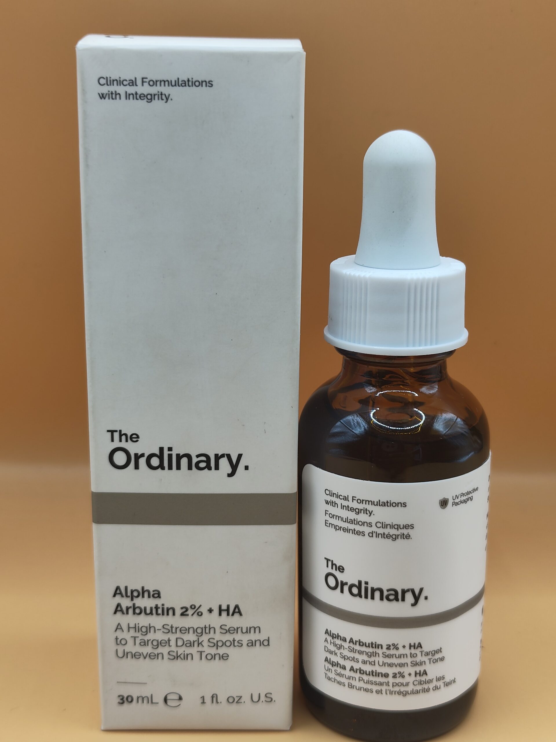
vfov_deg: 38.2
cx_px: 278
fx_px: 1071
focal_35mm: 50
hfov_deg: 29.1
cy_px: 371
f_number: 1.88
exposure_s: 1/100
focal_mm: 5.56
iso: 133
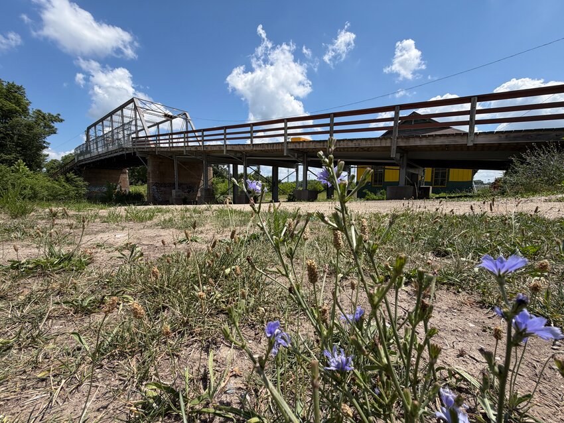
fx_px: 228
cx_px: 282
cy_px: 212
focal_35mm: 14
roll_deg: -1.0
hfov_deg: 102.0
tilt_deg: -5.9
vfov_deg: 85.7
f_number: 2.2
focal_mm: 2.22
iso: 20
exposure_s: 1/853
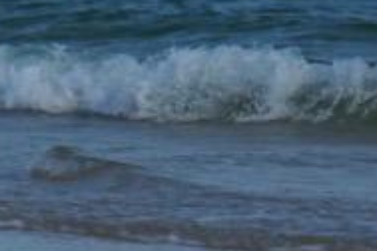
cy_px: -24
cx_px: -800
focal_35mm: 476
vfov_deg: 2.9
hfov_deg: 4.2
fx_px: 4984
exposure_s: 1/800
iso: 160
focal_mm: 50
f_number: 7.1
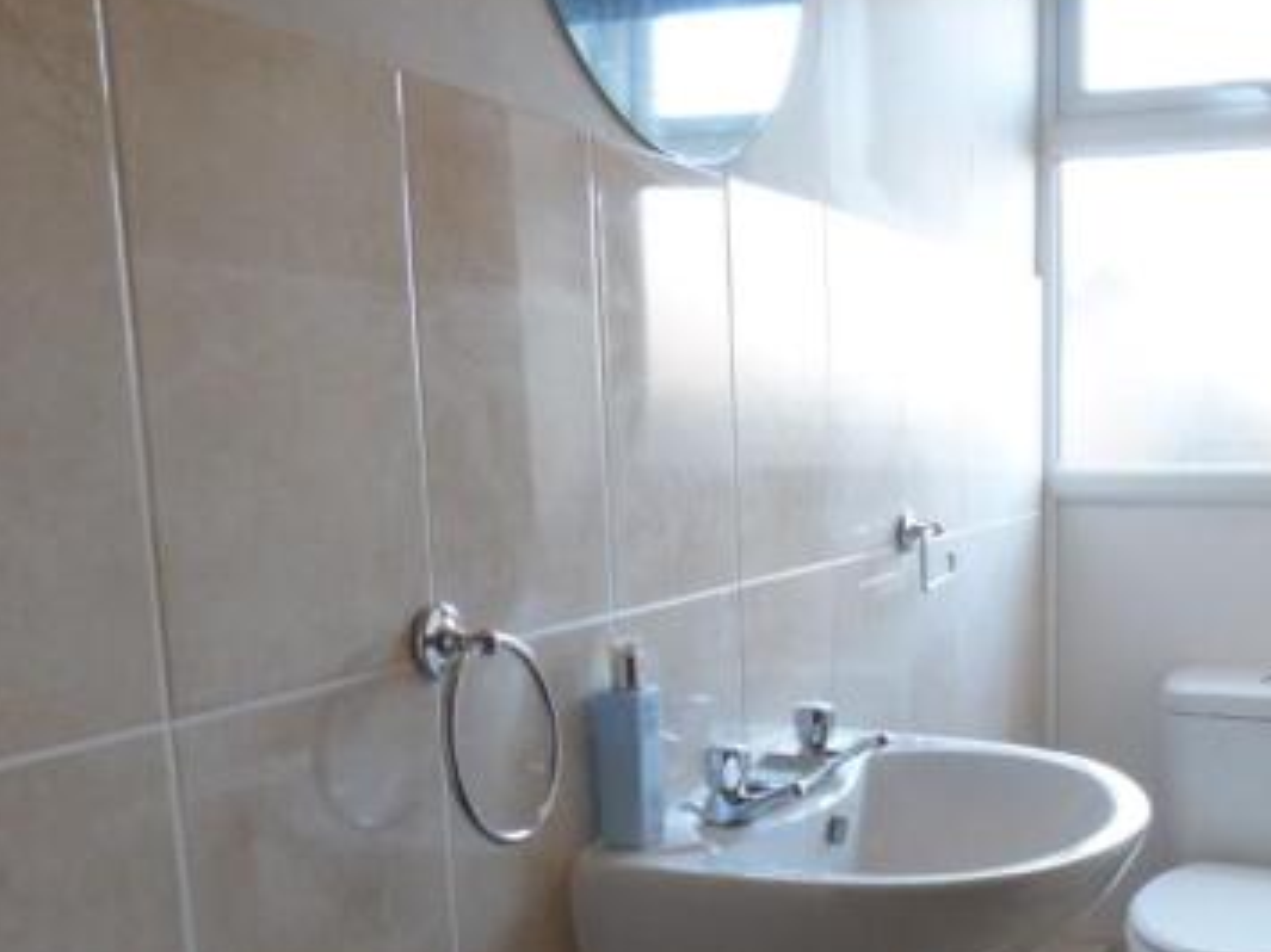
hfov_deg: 44.2
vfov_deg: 34.5
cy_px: 696
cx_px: 958
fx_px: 1505
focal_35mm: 41
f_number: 4
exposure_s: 1/60
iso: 400
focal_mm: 4.5
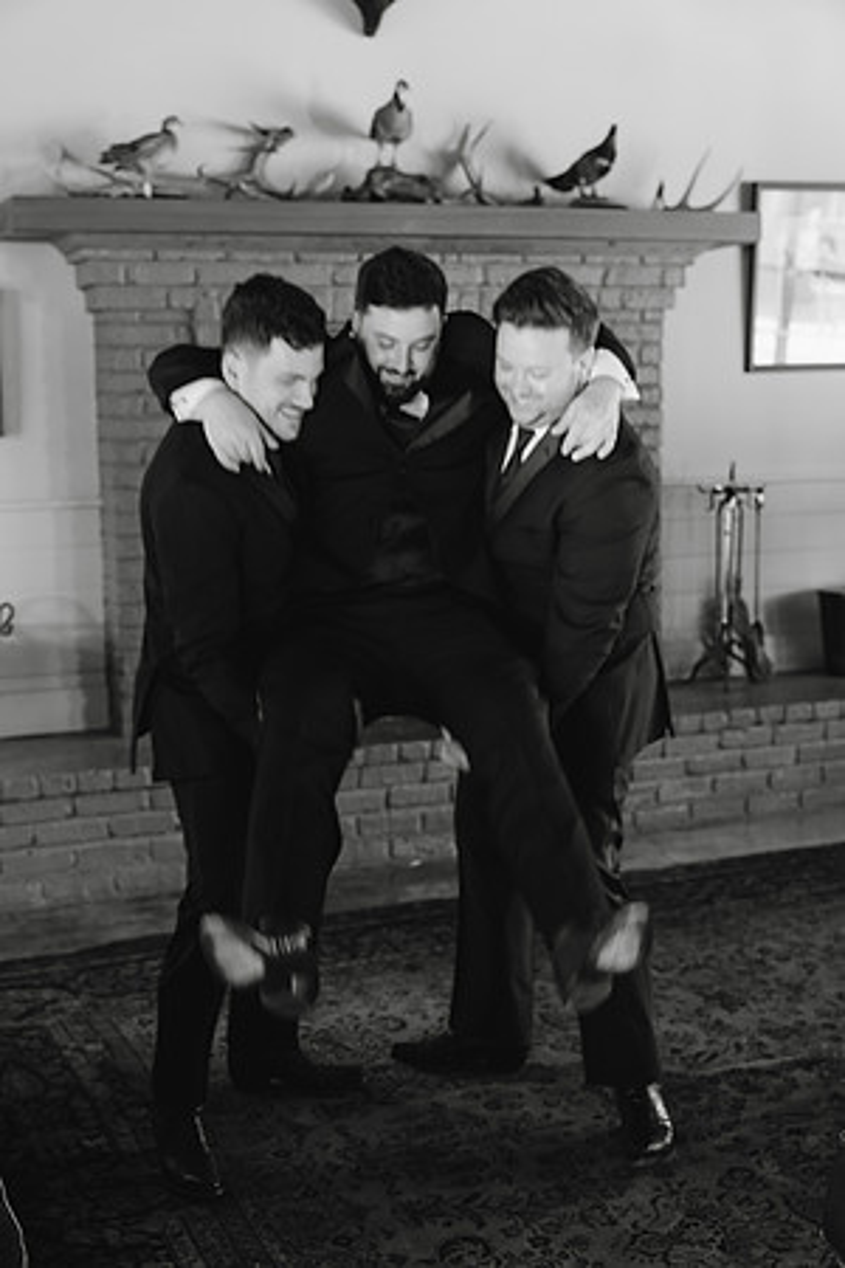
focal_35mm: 49
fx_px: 1725
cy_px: 634
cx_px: 422
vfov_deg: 40.3
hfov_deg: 27.5
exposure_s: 1/50
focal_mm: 49
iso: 800
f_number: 3.5
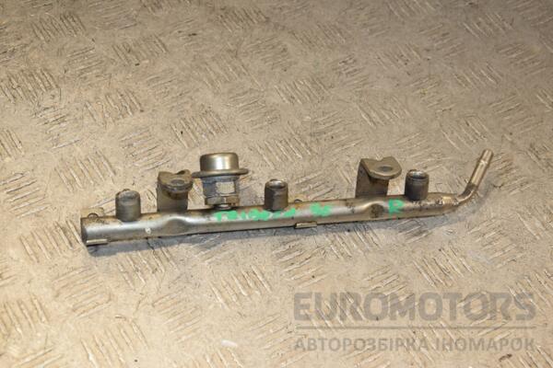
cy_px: 184
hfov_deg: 27.0
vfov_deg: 18.2
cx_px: 276
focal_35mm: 75
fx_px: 1152
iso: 800
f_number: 7.1
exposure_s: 1/200
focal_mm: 50
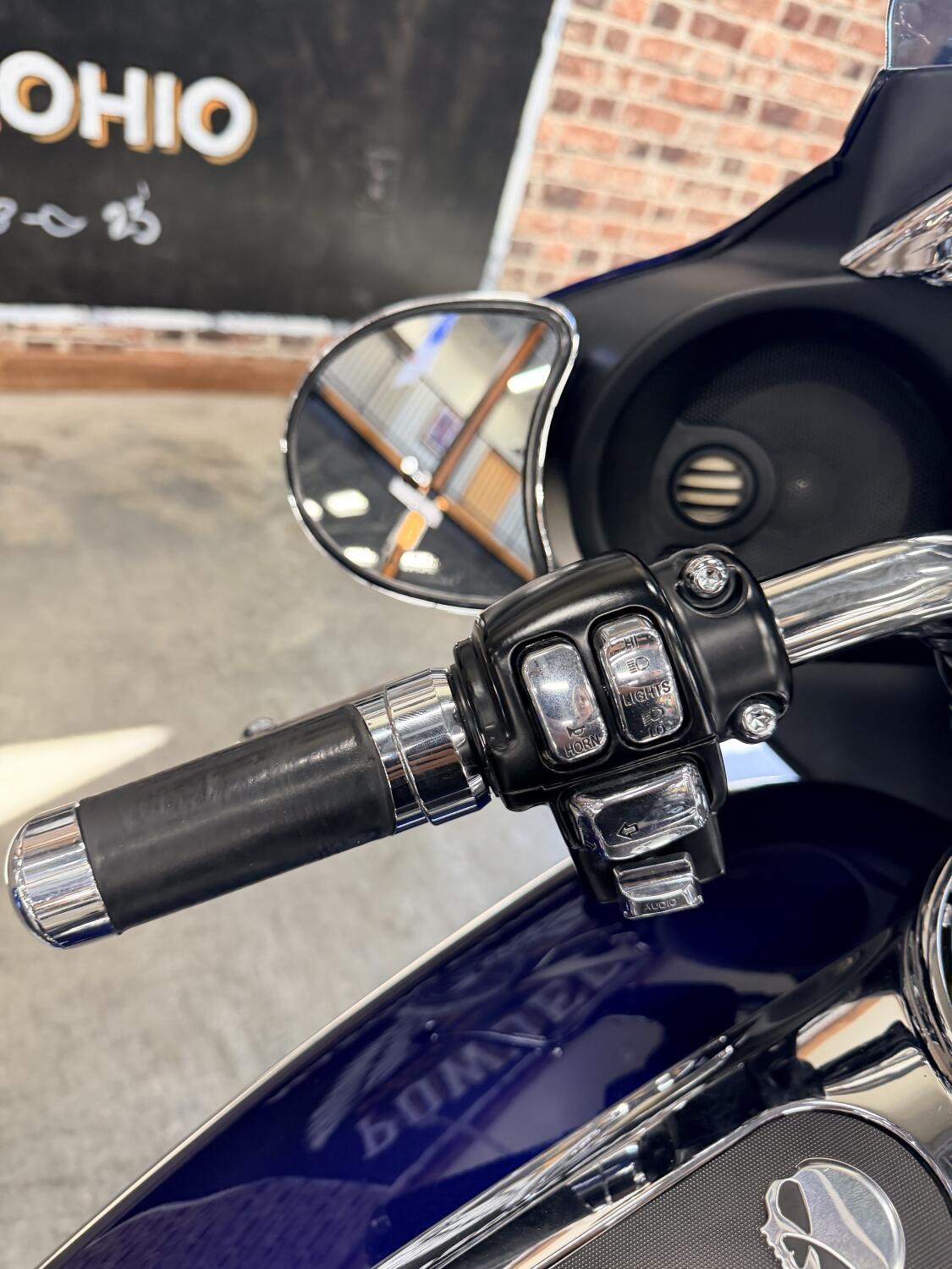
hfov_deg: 56.8
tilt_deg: -40.8
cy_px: 634
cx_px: 476
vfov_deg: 71.6
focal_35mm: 24
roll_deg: -17.4
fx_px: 880
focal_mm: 6.76
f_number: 1.78
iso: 250
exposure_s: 1/60
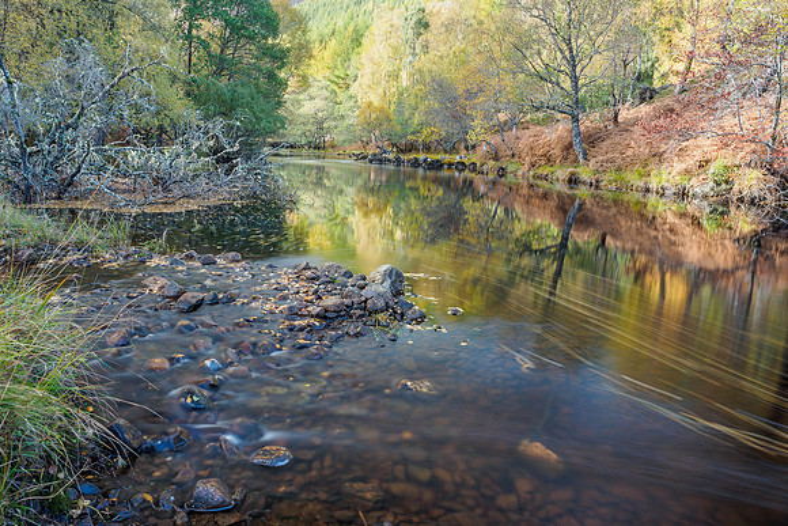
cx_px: 366
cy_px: 279
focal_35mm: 27
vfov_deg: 48.3
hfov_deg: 67.8
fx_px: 586
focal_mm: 12
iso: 200
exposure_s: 8
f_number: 7.1
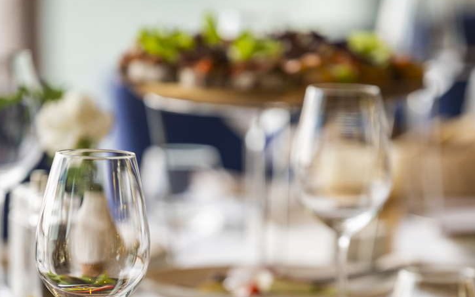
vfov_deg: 3.7
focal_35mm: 353
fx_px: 4571
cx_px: 248
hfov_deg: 5.9
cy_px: 254
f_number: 3.2
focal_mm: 200
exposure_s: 1/500
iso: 400
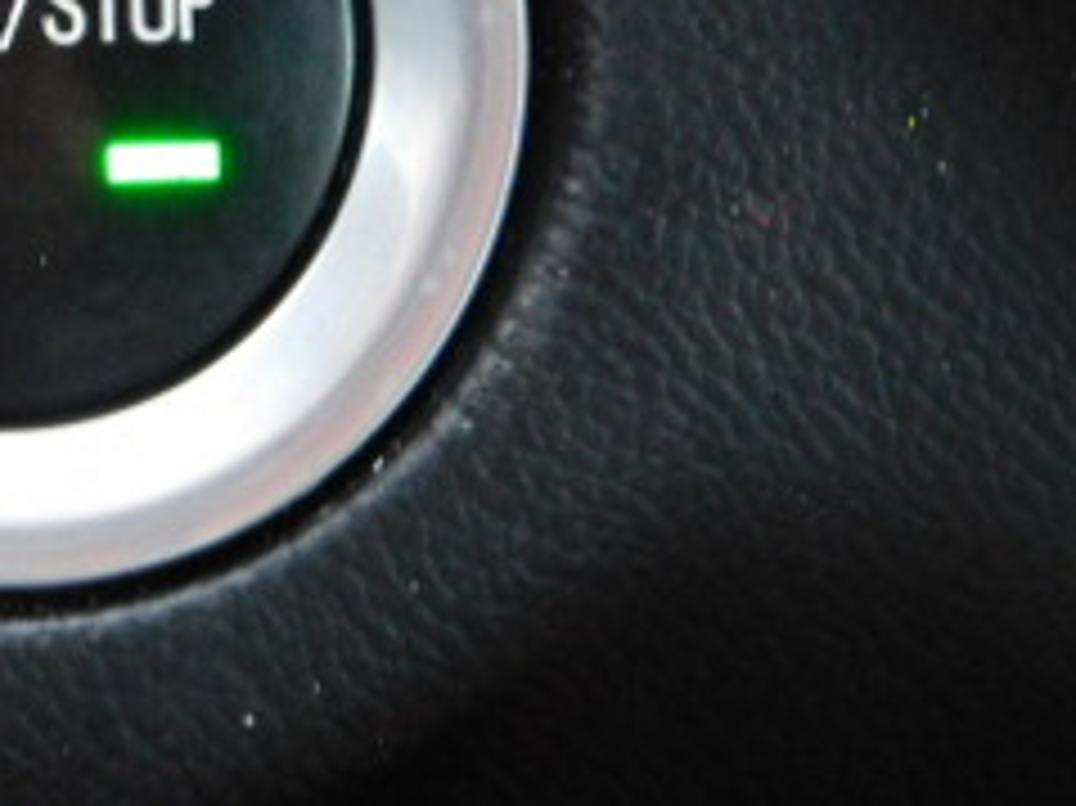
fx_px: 4909
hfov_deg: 12.3
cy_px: -18
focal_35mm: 158
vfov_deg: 9.3
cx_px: -45
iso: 640
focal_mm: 10.4
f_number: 4
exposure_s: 1/8
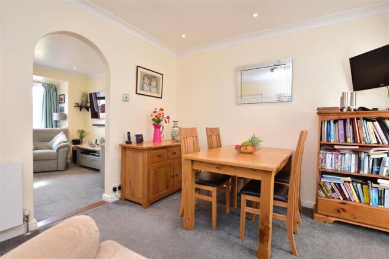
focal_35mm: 15
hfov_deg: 100.4
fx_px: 162
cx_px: 194
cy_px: 130
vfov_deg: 77.3
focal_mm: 10
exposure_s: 1/15
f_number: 5
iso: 200
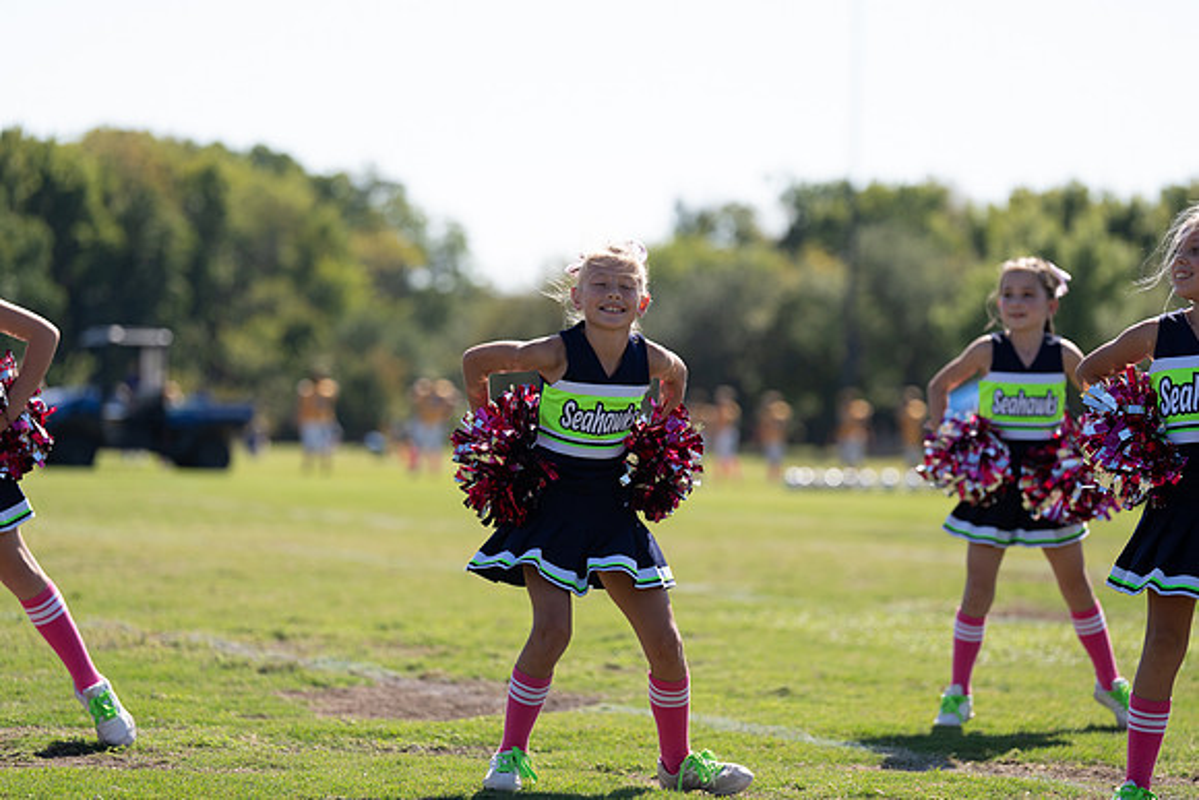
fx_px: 4464
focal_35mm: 134
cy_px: 400
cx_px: 600
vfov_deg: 10.2
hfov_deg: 15.3
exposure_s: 1/2000
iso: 200
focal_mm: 134
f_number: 2.8
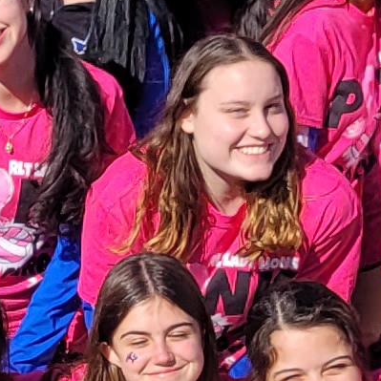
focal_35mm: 232
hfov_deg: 7.1
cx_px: -528
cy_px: 200
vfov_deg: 7.5
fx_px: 2889
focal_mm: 5.4
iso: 40
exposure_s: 1/2650
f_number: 1.8
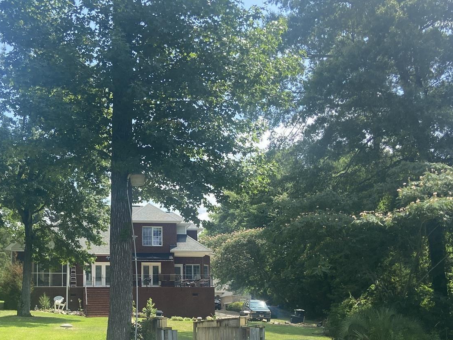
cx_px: 173
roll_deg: +1.2
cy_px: 275
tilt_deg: +3.2
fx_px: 628
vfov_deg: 29.5
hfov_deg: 39.4
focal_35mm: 48
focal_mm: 4.25
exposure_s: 1/1316
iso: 32
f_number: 1.8
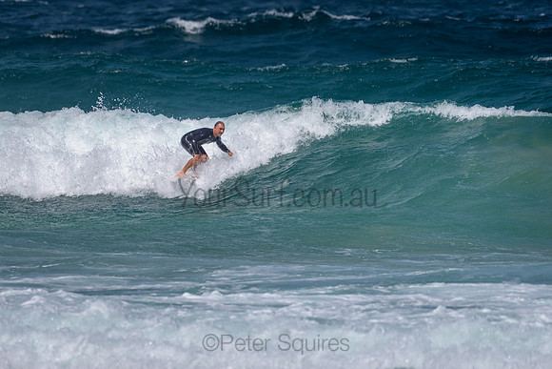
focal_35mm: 613
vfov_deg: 2.2
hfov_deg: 3.4
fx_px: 9406
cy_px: 158
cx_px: 226
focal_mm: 500
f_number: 5.6
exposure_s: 1/2000
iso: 64
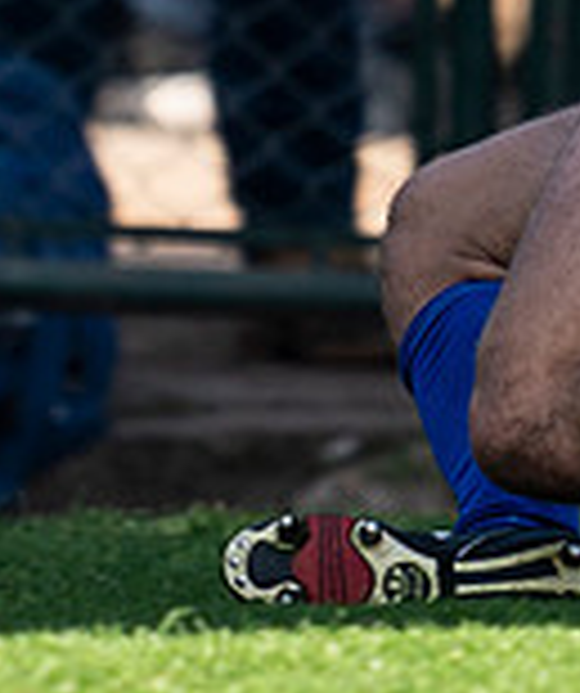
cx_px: 328
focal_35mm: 3348
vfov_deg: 0.6
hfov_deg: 0.5
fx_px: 69887
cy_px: -133
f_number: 2.8
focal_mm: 400
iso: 125
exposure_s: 1/1250
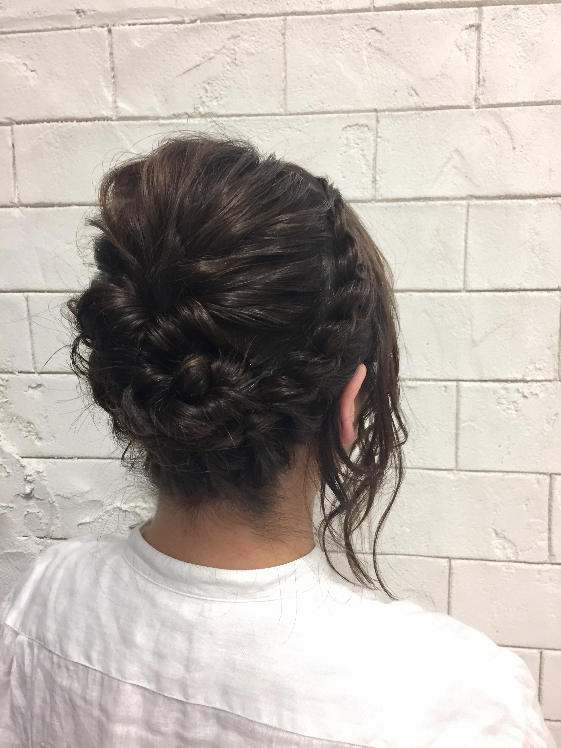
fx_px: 627
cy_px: 374
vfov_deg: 61.7
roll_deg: +1.6
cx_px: 280
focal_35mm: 29
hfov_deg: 48.2
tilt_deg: -9.1
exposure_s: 1/33
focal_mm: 4.15
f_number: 2.2
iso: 64
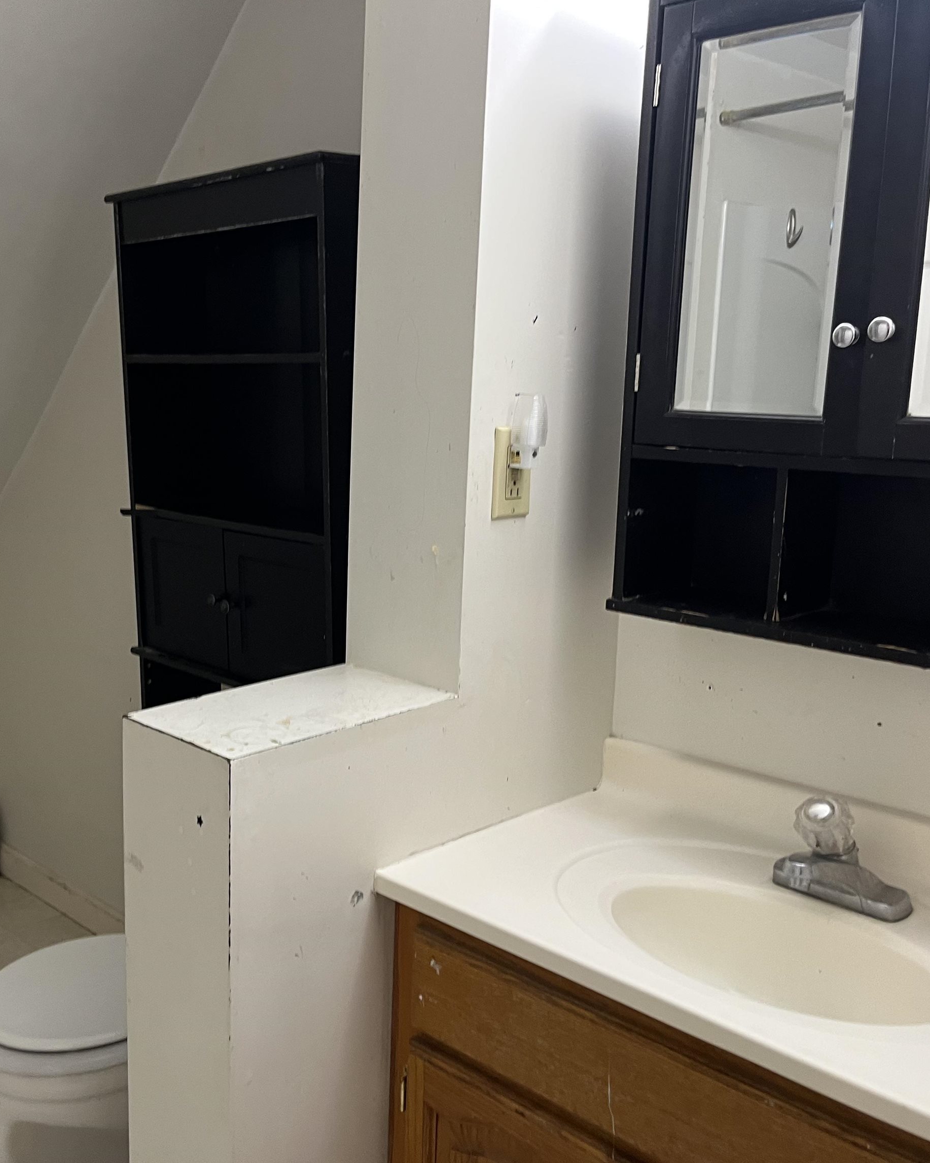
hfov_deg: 42.9
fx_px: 1170
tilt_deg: -10.9
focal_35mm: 34
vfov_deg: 52.8
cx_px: 325
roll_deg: -1.3
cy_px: 580
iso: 160
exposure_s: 1/60
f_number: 1.6
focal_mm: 5.1
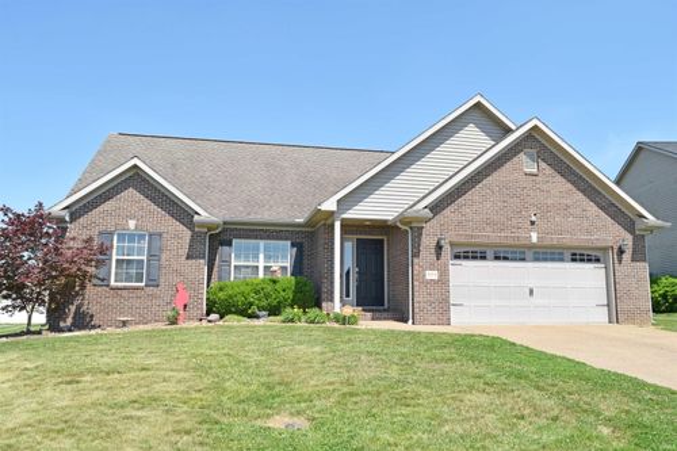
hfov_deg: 67.4
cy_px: 226
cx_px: 338
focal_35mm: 27
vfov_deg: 47.9
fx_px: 508
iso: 100
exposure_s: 1/125
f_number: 11
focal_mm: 18
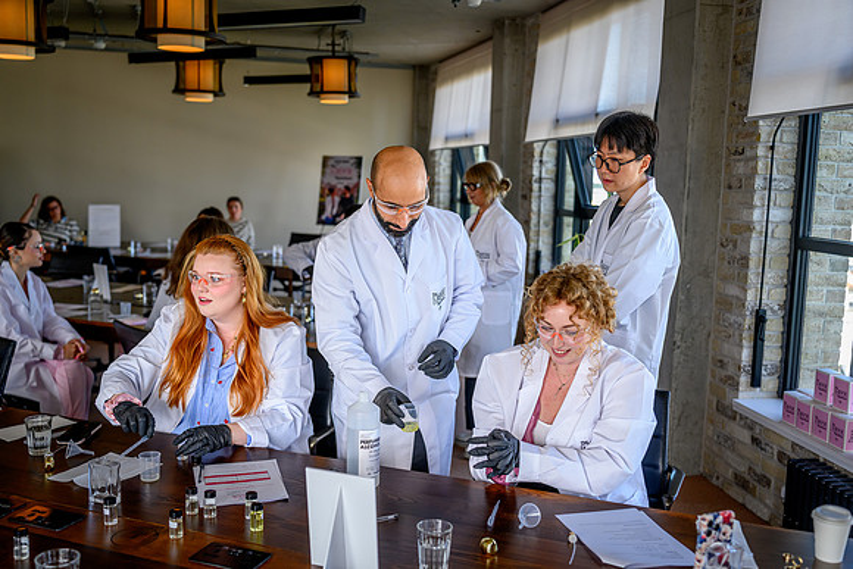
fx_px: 829
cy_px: 284
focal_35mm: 35
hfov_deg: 54.4
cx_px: 426
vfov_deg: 37.9
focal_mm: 35
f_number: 2.5
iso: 1000
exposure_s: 1/500
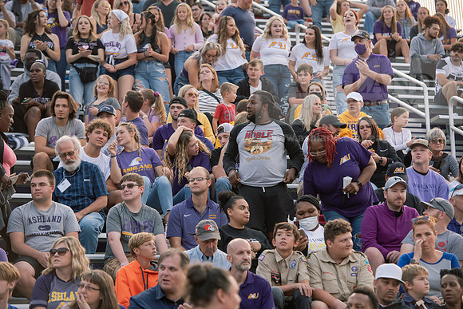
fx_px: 1801
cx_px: 232
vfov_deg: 9.8
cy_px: 154
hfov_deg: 14.7
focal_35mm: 140
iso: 800
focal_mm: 140
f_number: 4.5
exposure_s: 1/500
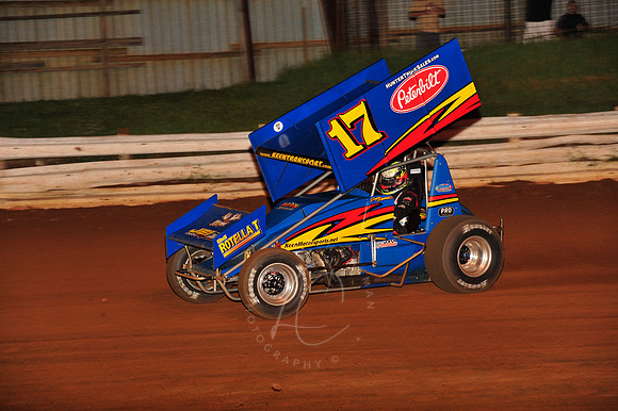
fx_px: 2316
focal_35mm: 135
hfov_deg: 15.2
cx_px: 309
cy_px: 206
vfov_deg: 10.1
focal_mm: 135
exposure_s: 1/320
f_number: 6.3
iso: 1000
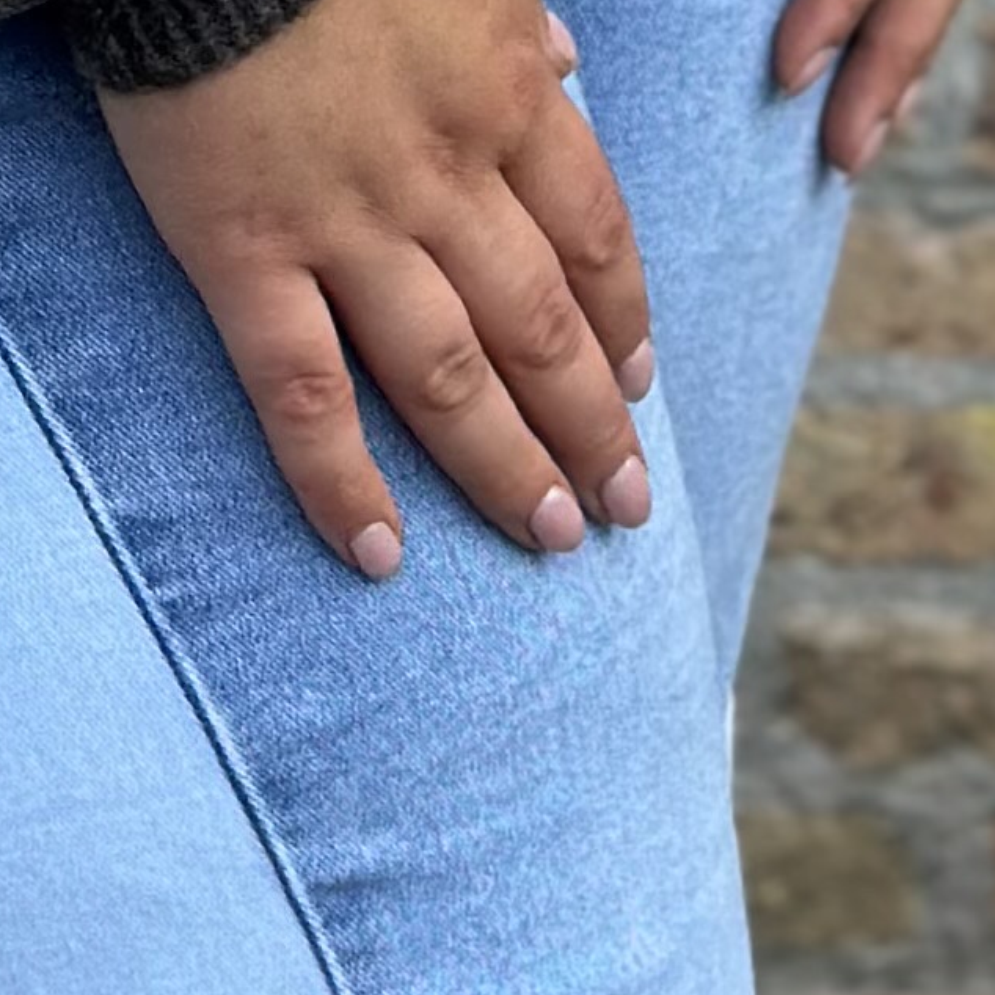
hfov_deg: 6.5
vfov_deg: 6.0
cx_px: 171
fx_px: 8780
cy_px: -1963
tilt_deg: -8.9
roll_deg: -0.9
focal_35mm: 270
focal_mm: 6.86
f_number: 1.78
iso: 125
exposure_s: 1/93
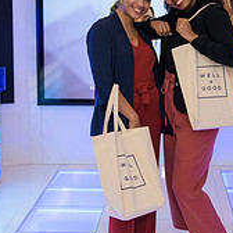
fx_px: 624
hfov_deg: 20.9
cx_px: 182
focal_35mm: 82
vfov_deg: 21.1
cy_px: 77
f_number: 3.2
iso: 400
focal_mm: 28
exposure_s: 1/125
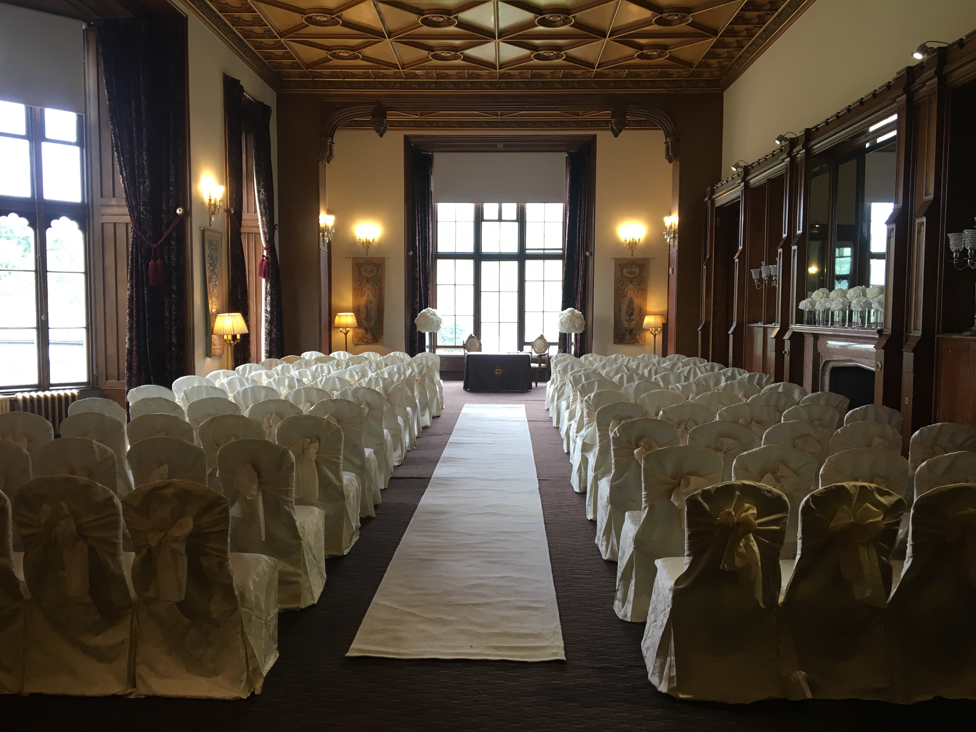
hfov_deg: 61.7
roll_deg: -0.4
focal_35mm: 29
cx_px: 488
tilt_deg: -4.0
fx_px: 818
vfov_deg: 48.2
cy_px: 366
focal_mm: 4.15
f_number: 2.2
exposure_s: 1/33
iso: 64
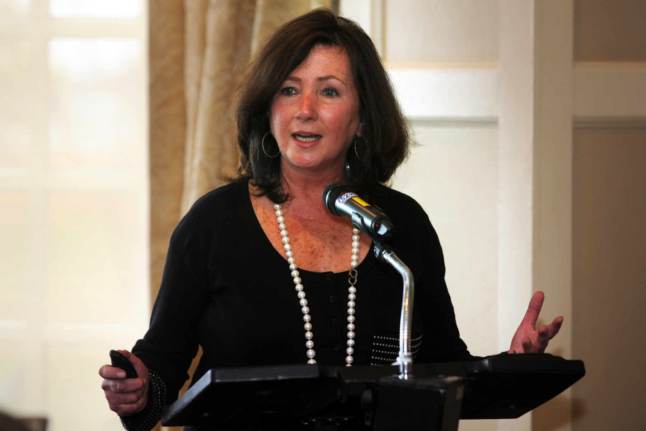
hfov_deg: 11.1
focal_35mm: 185
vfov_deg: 7.4
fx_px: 3319
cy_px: 216
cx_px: 323
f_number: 5.6
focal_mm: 185
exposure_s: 1/60
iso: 800
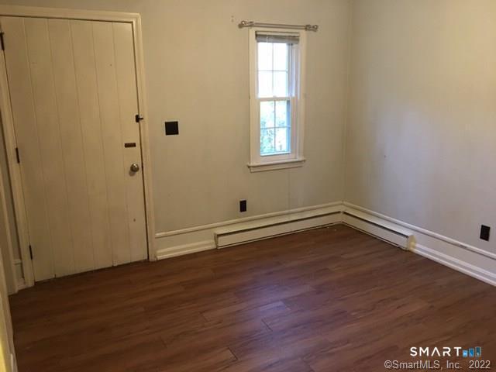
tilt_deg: -11.5
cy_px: 186
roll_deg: +0.2
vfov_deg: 48.2
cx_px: 248
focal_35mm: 29
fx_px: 416
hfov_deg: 61.7
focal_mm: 4.15
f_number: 2.2
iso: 80
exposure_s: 1/15
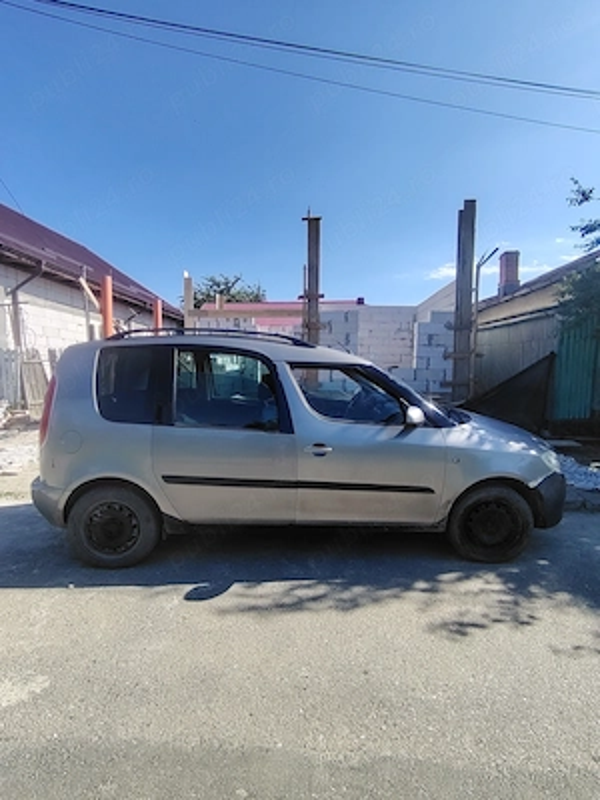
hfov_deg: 78.1
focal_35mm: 16
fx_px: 370
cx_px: 300
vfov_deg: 94.5
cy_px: 400
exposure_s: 1/912
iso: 100
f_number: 2.2
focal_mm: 1.42
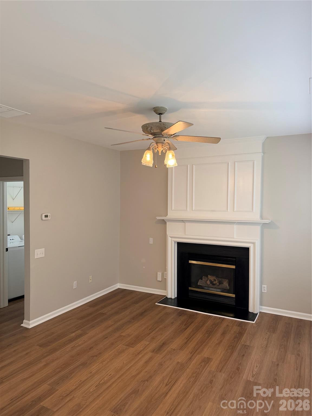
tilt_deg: -1.8
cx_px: 156
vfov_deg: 71.6
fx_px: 288
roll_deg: -0.4
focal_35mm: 24
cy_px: 208
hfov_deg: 56.8
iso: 200
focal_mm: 6.76
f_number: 1.78
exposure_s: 1/120
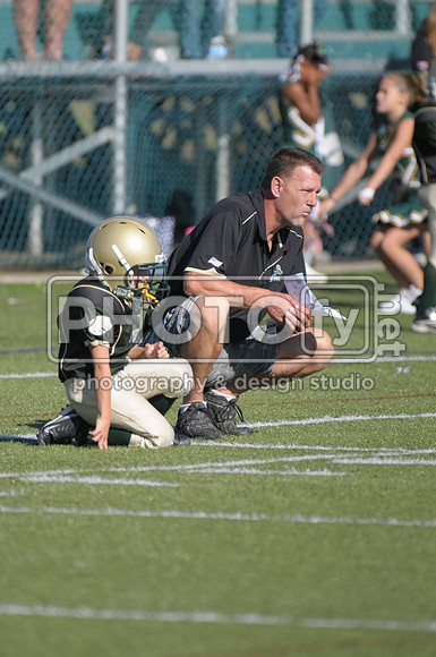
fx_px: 10932
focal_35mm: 600
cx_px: 218
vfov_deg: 3.4
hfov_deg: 2.3
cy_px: 328
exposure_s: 1/4000
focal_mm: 400
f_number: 4
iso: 640
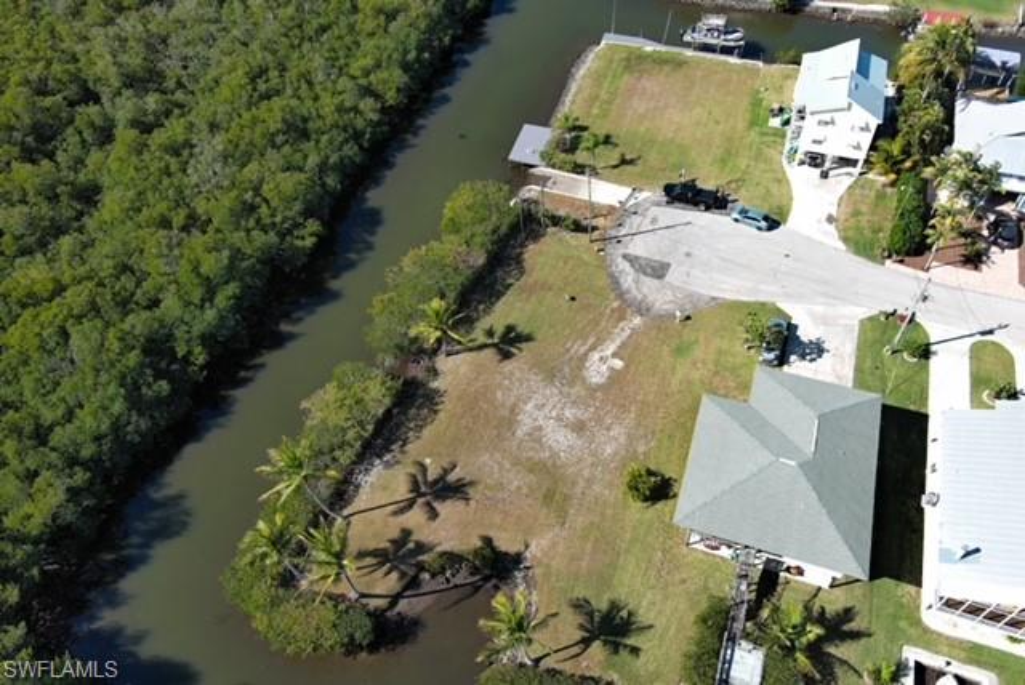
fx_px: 826
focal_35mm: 29
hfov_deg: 63.6
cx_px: 512
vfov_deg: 45.0
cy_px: 342
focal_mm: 10.57
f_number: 2.8
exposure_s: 1/111
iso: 100
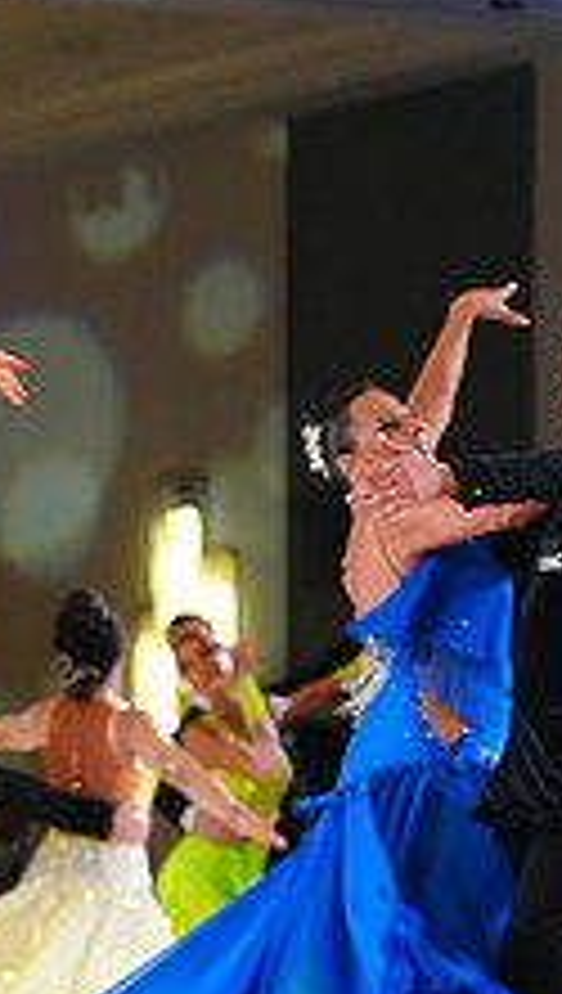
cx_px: -629
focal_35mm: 280
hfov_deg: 4.3
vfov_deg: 7.7
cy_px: 695
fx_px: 7387
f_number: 3.2
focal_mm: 102
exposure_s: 1/640
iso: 3200
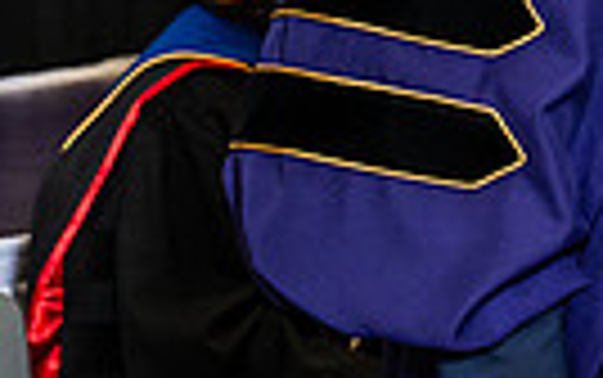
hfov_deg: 6.7
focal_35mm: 308
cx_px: 904
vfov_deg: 4.2
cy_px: -187
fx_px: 5066
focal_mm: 70
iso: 1250
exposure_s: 1/200
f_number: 4.5
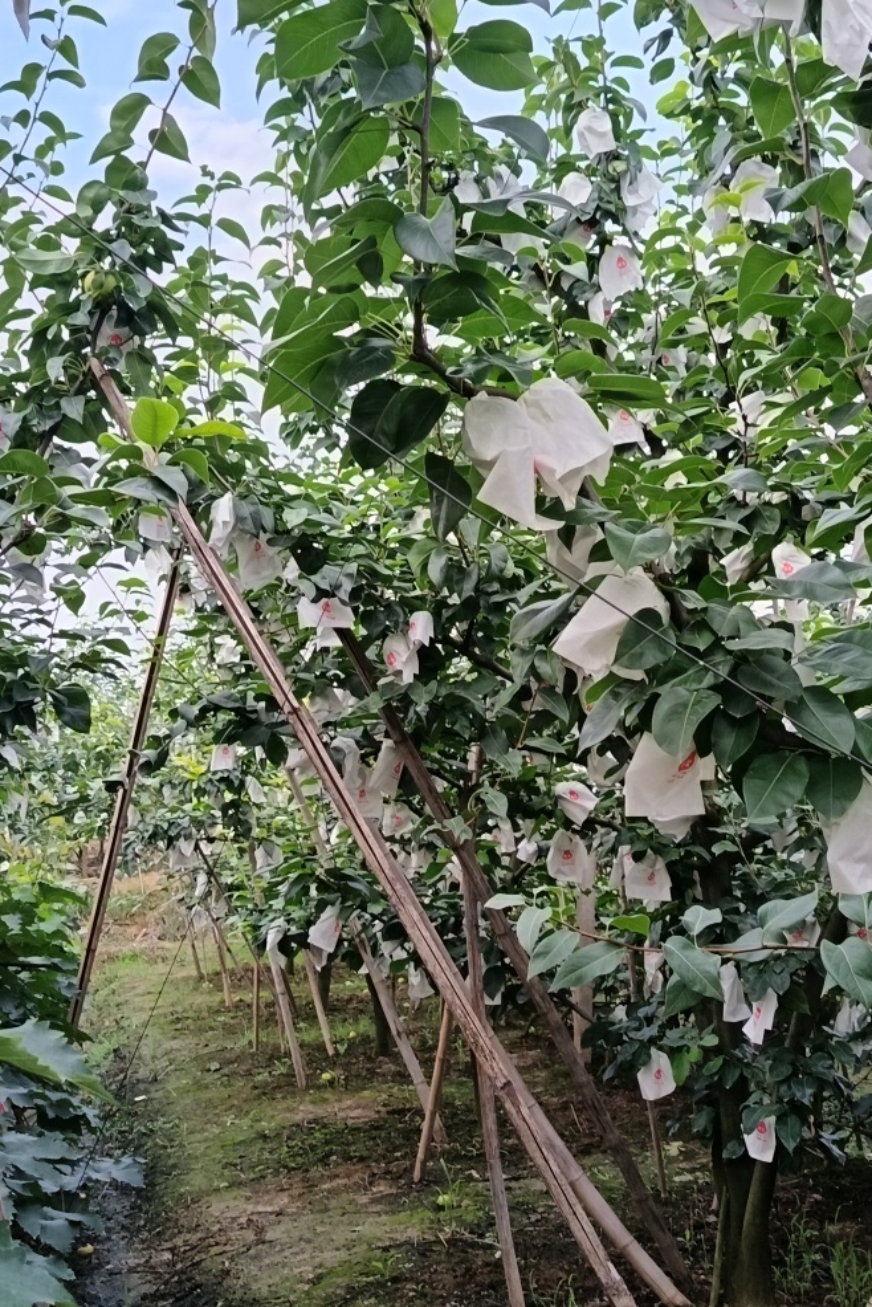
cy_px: 657
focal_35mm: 45
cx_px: 521
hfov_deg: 29.8
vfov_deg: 43.6
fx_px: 1634
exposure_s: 1/50
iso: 392
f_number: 1.75
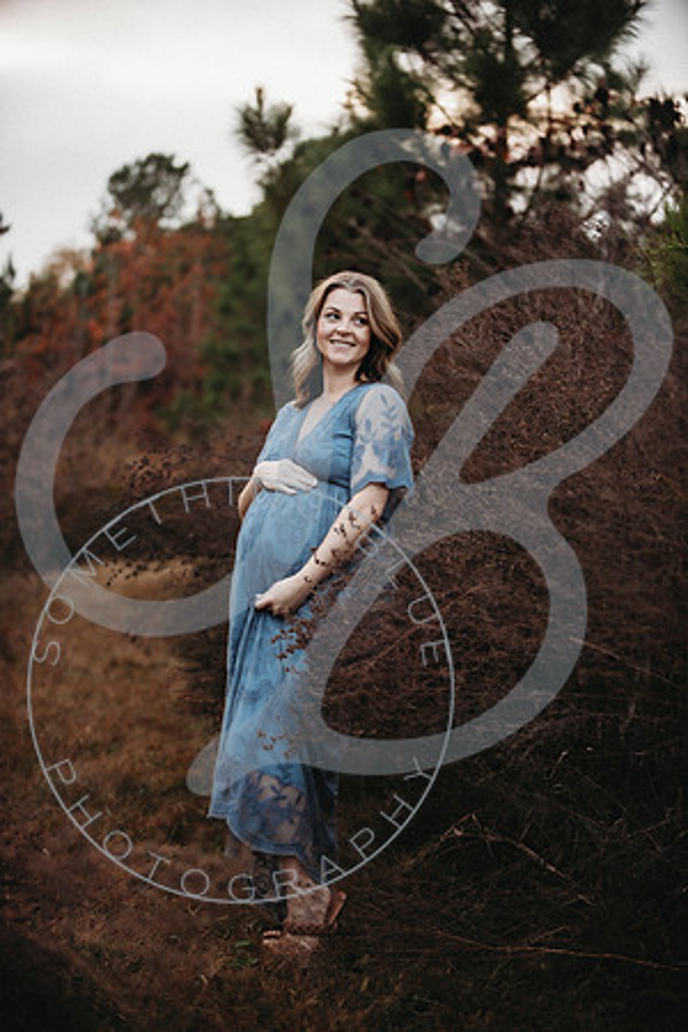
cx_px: 344
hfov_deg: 19.5
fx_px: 2007
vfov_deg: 28.8
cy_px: 516
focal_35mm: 70
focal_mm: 70
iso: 640
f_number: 2.8
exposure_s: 1/250
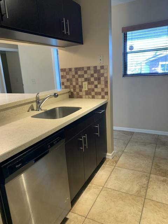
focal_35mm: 26
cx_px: 84
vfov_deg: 67.3
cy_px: 112
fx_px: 168
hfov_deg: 53.1
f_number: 1.8
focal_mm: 4.25
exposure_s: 1/60
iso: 200
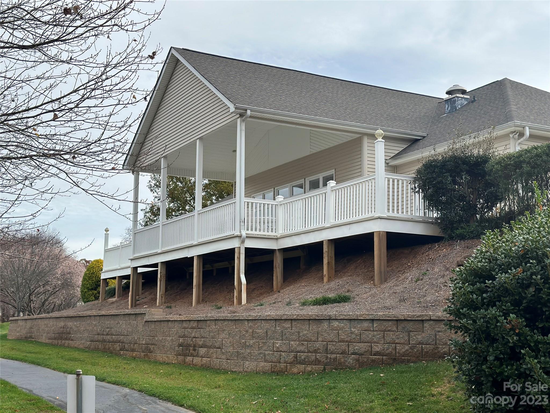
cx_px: 275
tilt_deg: +7.8
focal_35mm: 48
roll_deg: -0.9
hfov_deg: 39.7
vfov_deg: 30.3
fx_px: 763
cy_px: 206
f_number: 1.78
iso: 80
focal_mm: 6.86
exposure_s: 1/3367
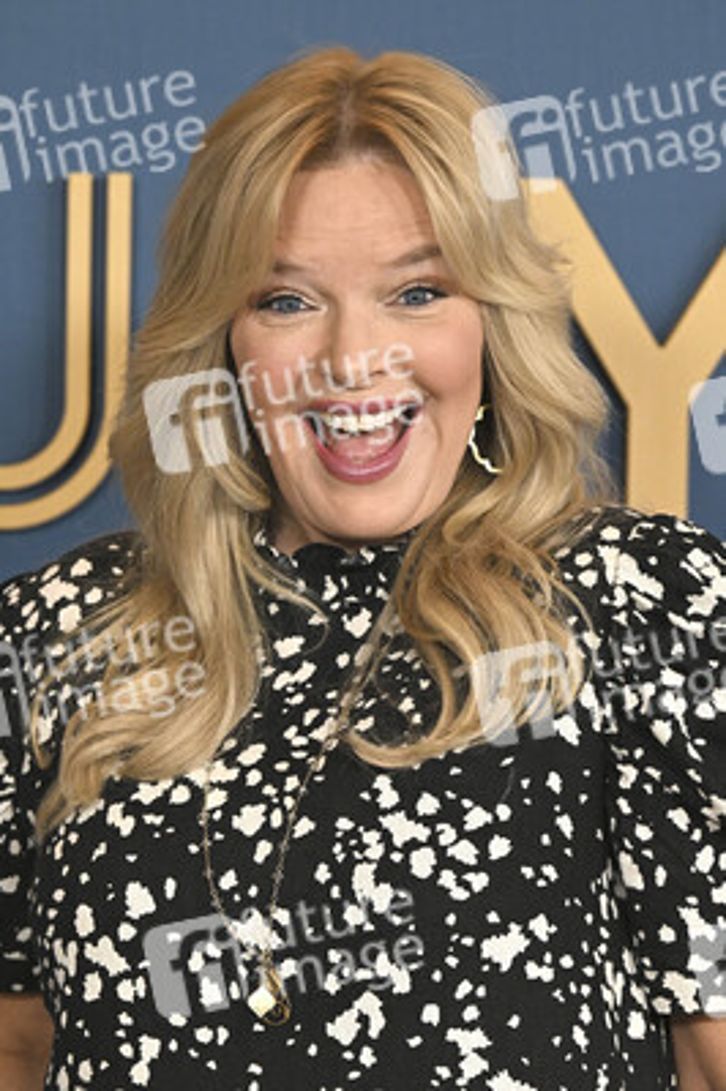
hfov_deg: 12.4
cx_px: 363
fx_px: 3333
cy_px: 546
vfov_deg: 18.6
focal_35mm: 110
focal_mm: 110
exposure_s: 1/320
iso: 2000
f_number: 5.6
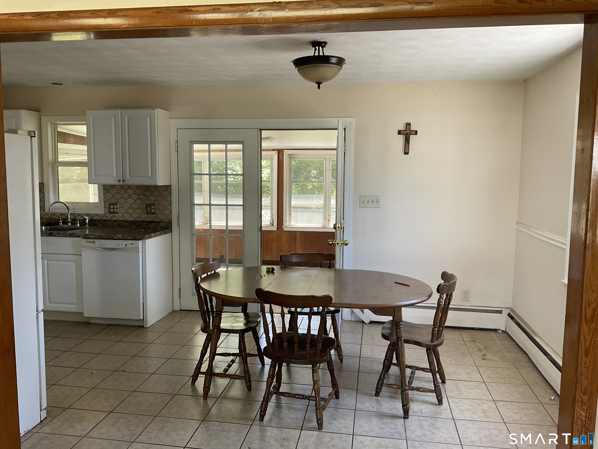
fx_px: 501
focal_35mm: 29
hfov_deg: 61.7
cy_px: 224
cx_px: 299
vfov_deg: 48.2
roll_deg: -1.1
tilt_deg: -5.0
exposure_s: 1/101
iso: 64
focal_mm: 3
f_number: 1.8
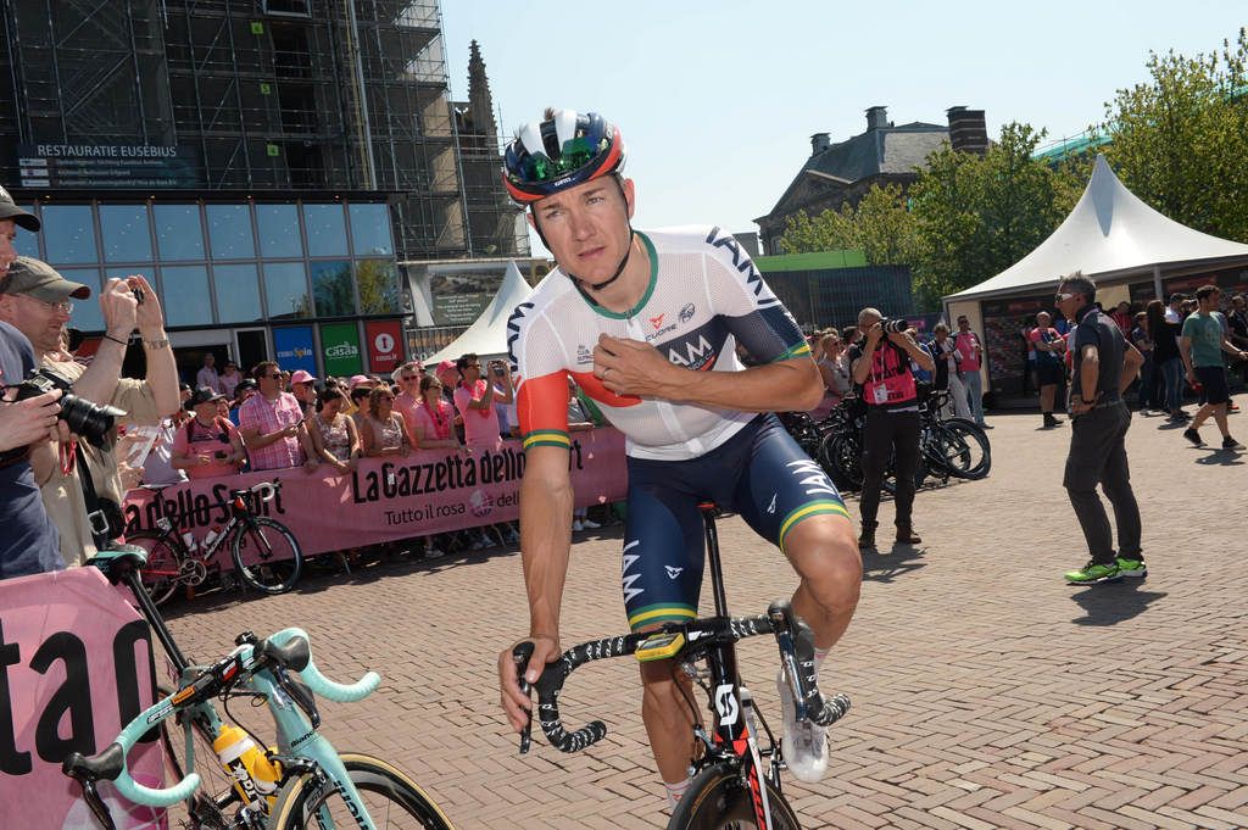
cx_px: 624
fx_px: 1108
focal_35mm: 32
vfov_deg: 41.1
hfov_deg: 58.8
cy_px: 415
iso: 200
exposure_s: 1/200
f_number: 13
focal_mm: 32
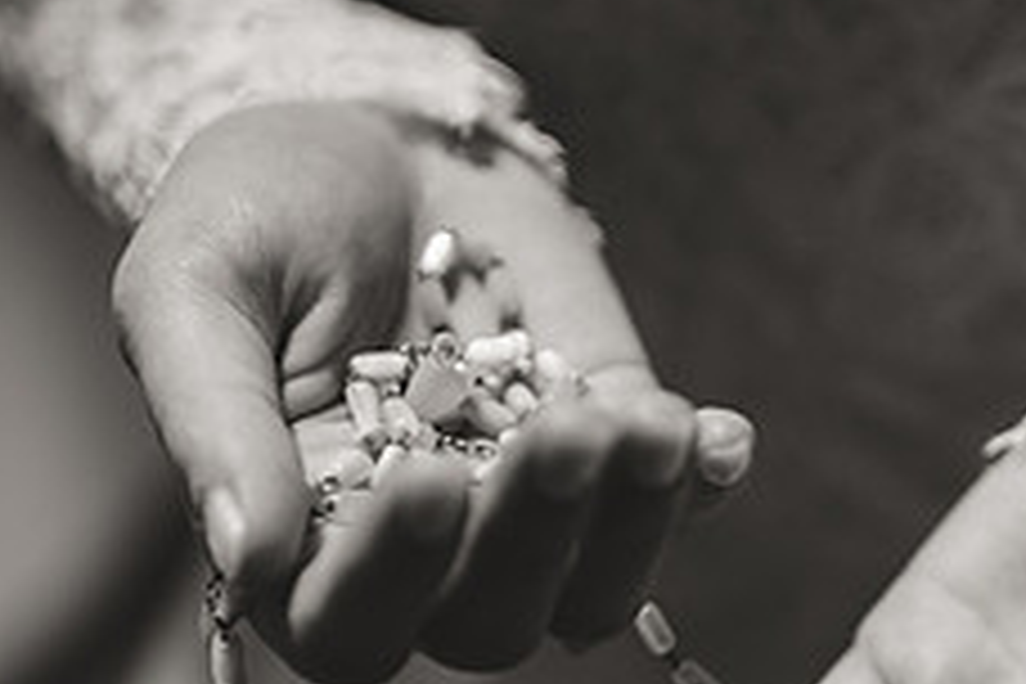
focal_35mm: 89
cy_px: 691
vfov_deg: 15.1
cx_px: 886
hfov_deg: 22.4
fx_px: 2536
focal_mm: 35
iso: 640
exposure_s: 1/160
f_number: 1.8
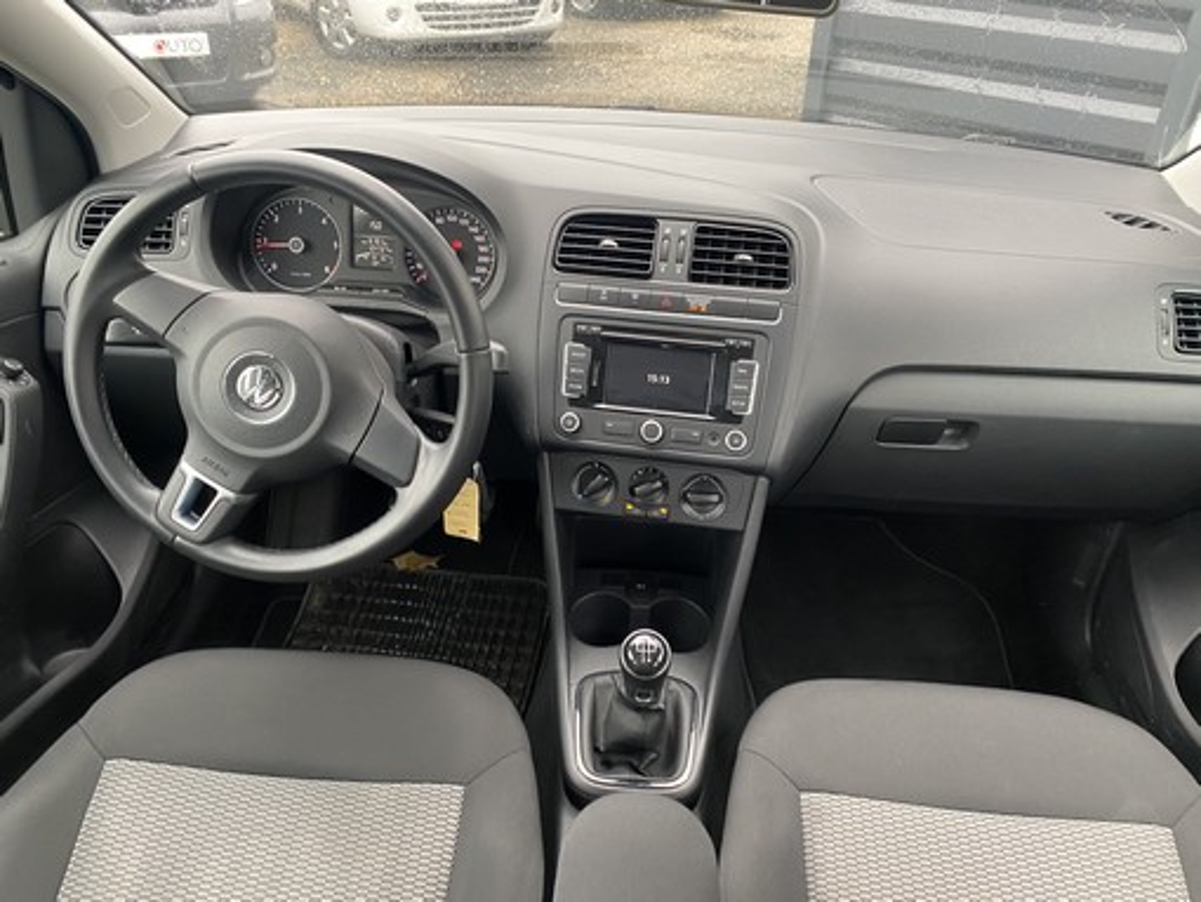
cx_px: 600
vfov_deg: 53.1
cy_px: 451
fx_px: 902
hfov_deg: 67.3
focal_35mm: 26
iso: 125
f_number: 1.8
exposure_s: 1/70
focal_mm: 4.25
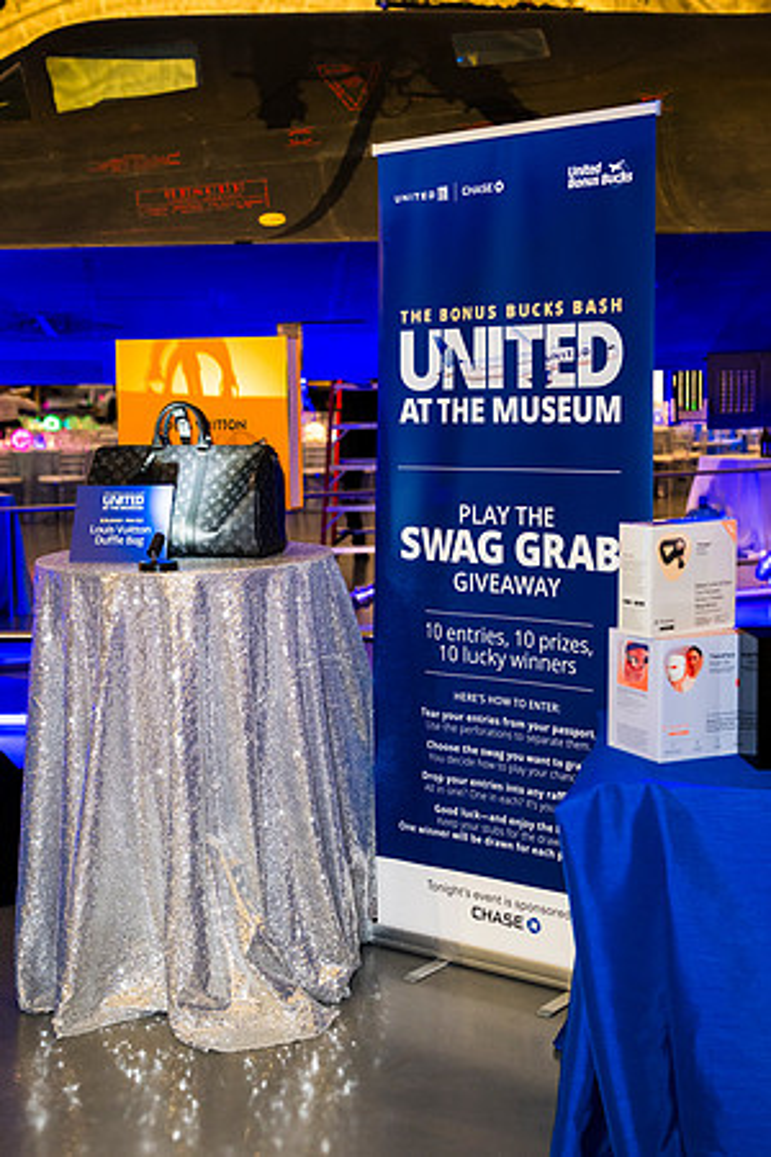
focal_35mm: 52
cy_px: 578
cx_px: 386
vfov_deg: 38.2
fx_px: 1670
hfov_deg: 26.0
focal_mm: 52
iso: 1400
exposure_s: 1/50
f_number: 3.5
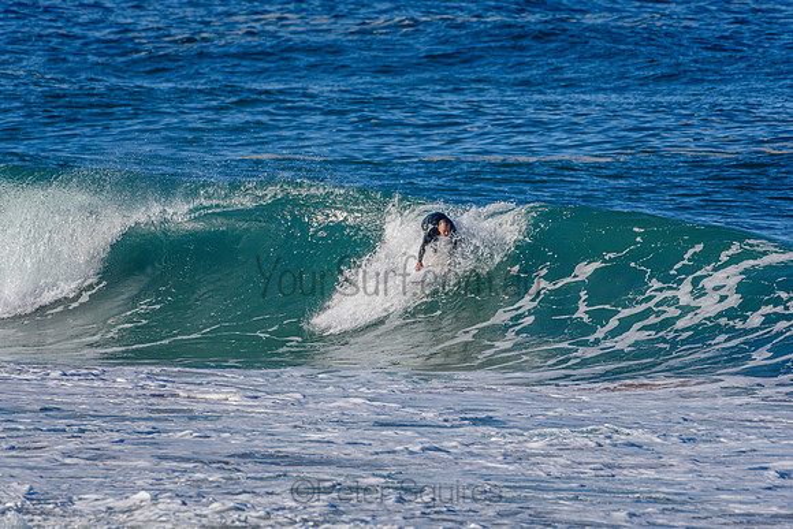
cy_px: 264
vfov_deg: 1.8
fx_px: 16524
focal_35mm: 750
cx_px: 396
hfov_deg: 2.7
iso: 280
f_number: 5.6
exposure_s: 1/2000
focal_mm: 500
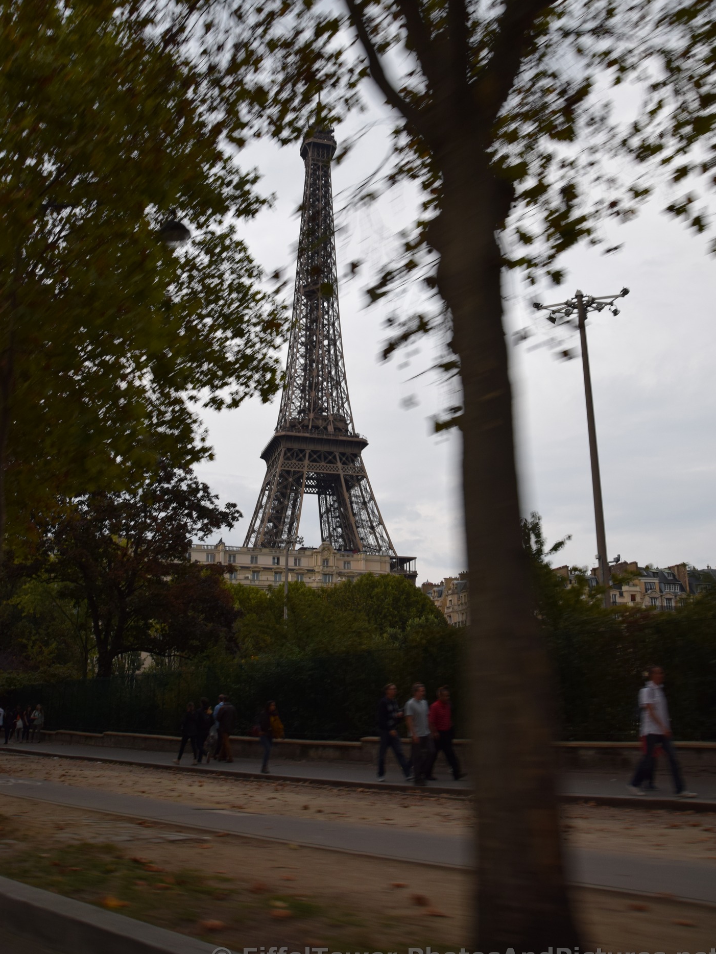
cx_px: 356
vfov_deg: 59.8
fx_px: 827
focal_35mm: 30
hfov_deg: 46.8
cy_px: 422
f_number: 5
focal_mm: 18
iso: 400
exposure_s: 1/100
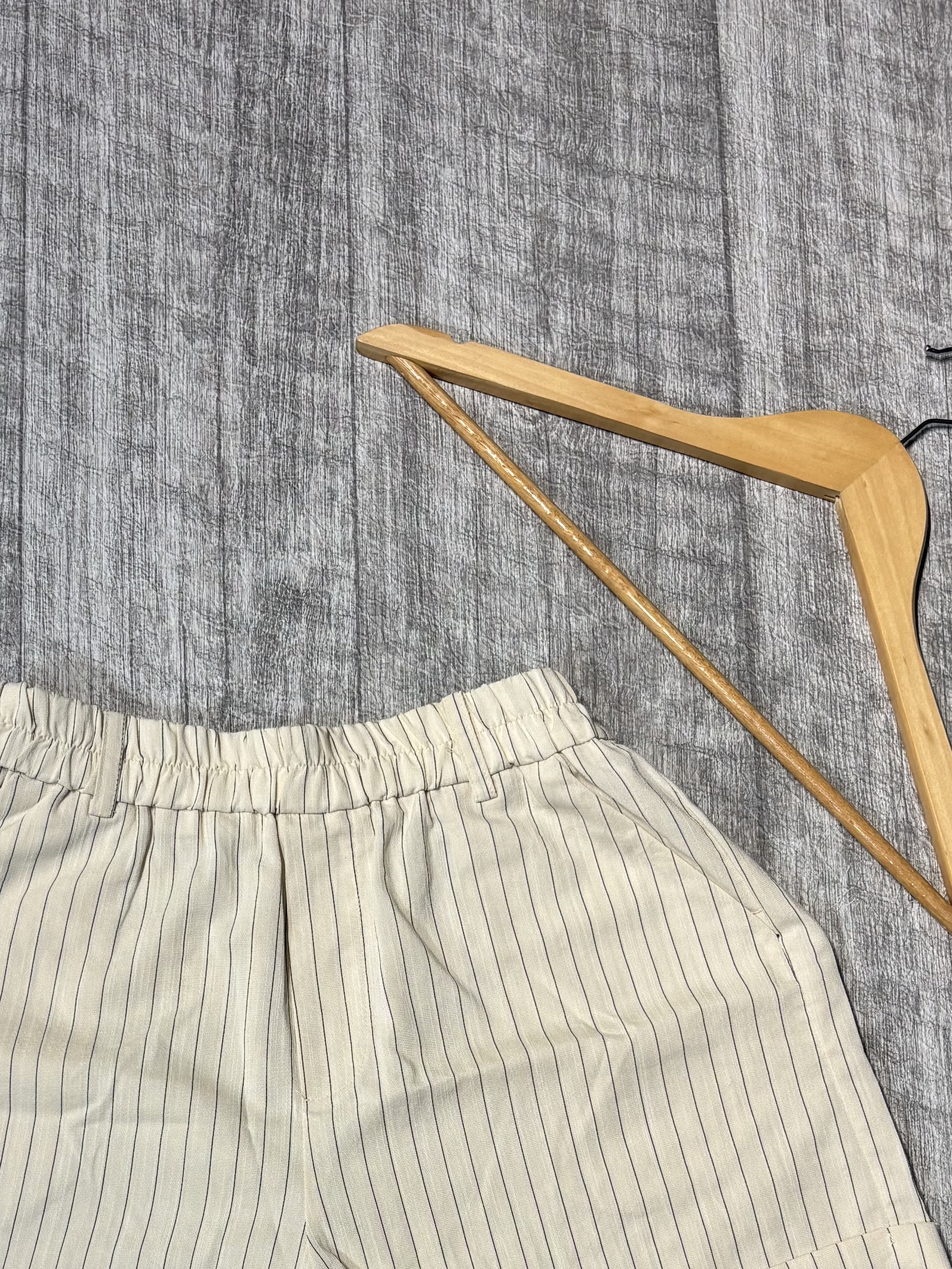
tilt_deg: -79.5
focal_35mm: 51
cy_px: 1051
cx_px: 340
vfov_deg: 36.0
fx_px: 1870
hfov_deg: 28.4
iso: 50
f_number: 1.6
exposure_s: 1/121
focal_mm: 5.96
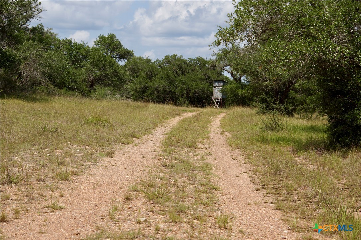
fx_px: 902
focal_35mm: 90
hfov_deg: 22.6
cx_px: 180
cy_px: 120
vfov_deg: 15.2
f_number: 9
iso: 100
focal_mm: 60
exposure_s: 1/400
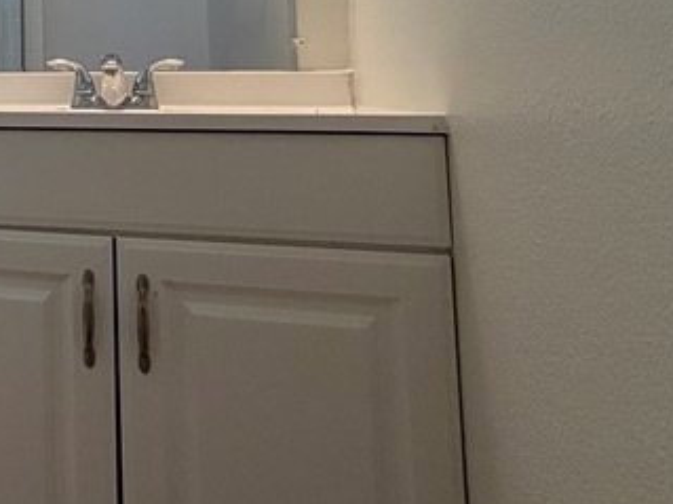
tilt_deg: +2.8
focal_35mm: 45
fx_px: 875
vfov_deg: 30.3
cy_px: 21
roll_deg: +0.6
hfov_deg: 32.7
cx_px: -179
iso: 200
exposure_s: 1/120
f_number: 2.2
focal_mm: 2.22
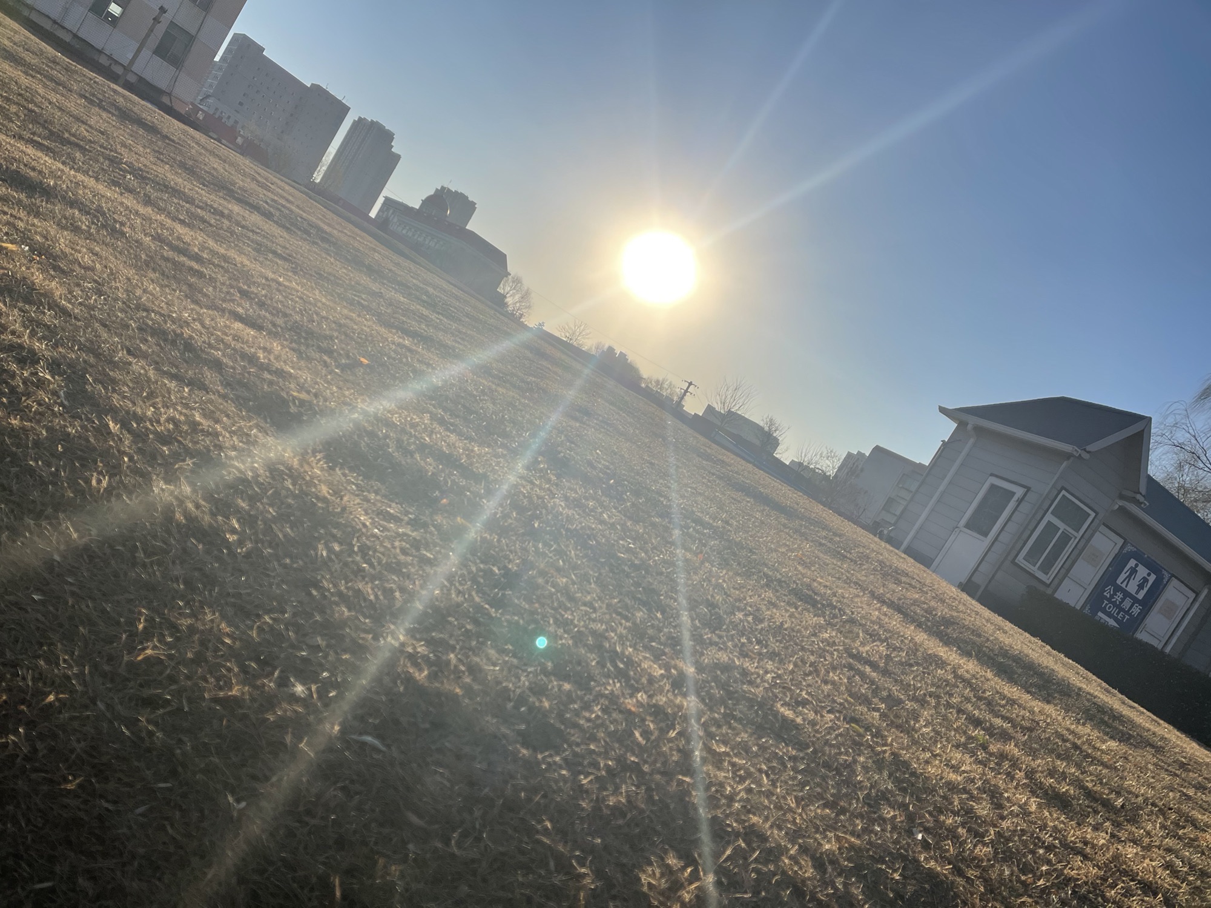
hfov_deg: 67.3
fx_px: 910
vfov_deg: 53.1
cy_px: 454
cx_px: 606
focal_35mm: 26
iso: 32
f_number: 1.6
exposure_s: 1/7937
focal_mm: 5.1
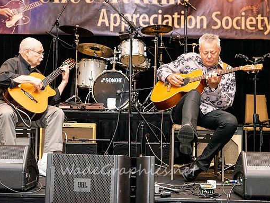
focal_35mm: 82
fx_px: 640
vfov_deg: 18.0
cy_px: 102
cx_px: 125
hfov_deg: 23.8
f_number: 6.3
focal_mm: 75
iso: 6400
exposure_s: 1/200
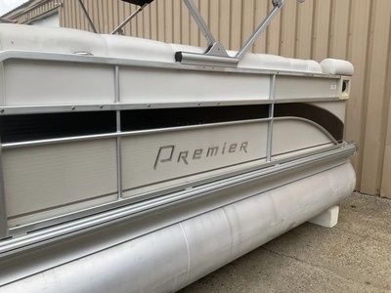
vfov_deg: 48.2
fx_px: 328
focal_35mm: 29
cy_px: 146
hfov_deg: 61.7
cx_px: 196
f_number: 1.8
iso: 25
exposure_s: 1/1250
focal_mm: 3
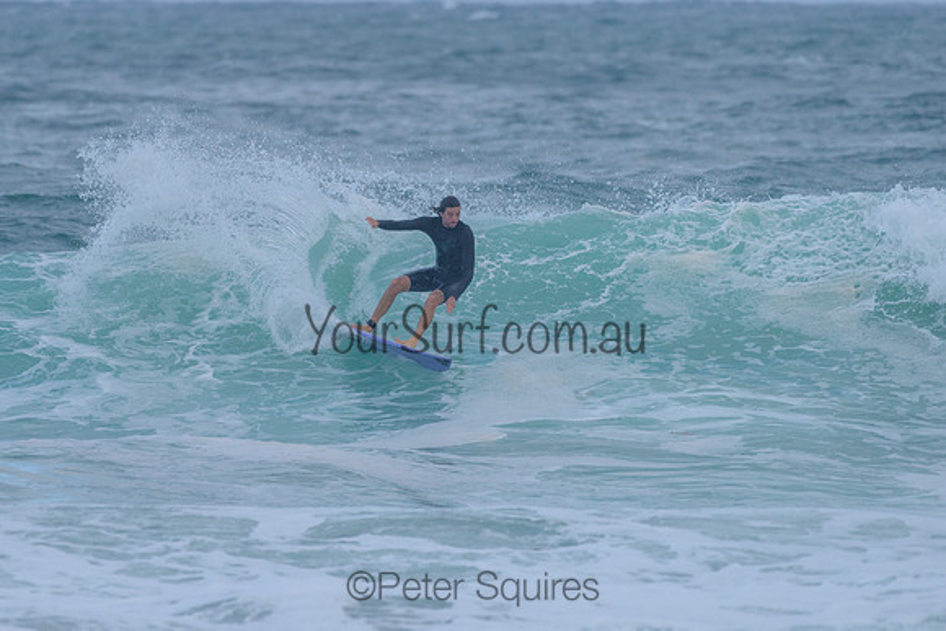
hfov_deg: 3.4
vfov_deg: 2.2
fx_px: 16100
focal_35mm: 613
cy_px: 247
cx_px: 385
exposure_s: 1/2000
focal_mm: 500
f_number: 5.6
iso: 640
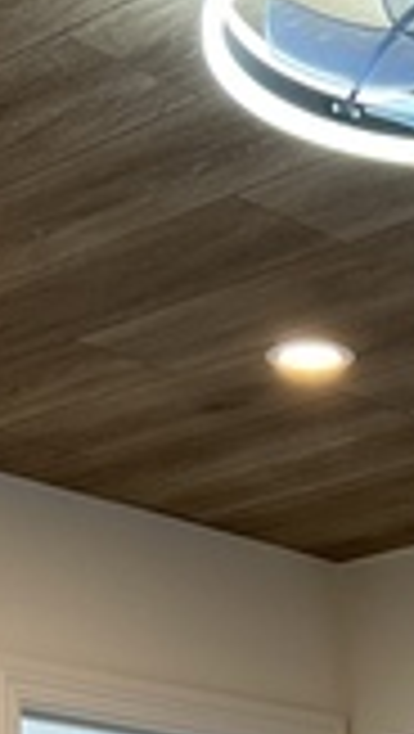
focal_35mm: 116
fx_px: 2258
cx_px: 526
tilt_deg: +1.6
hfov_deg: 10.3
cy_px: 1096
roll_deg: -0.8
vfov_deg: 16.8
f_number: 1.5
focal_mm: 5.7
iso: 80
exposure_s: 1/120
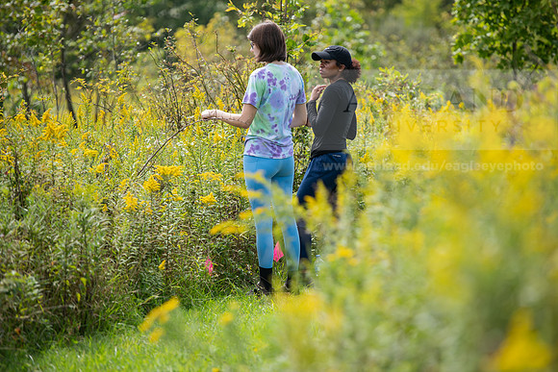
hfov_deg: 11.4
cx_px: 279
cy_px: 186
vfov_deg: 7.6
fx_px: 2791
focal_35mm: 180
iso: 80
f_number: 3.5
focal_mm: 180
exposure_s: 1/400
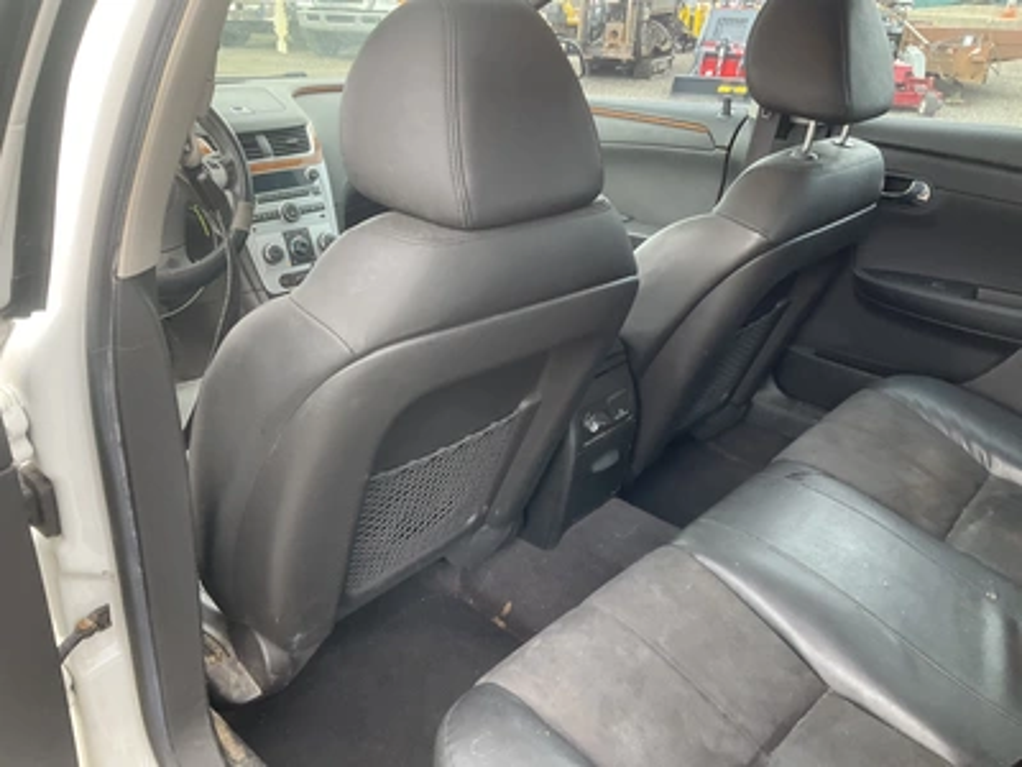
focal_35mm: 29
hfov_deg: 61.7
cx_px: 511
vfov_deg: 48.2
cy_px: 384
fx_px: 856
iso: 64
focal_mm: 3
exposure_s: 1/122
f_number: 1.8
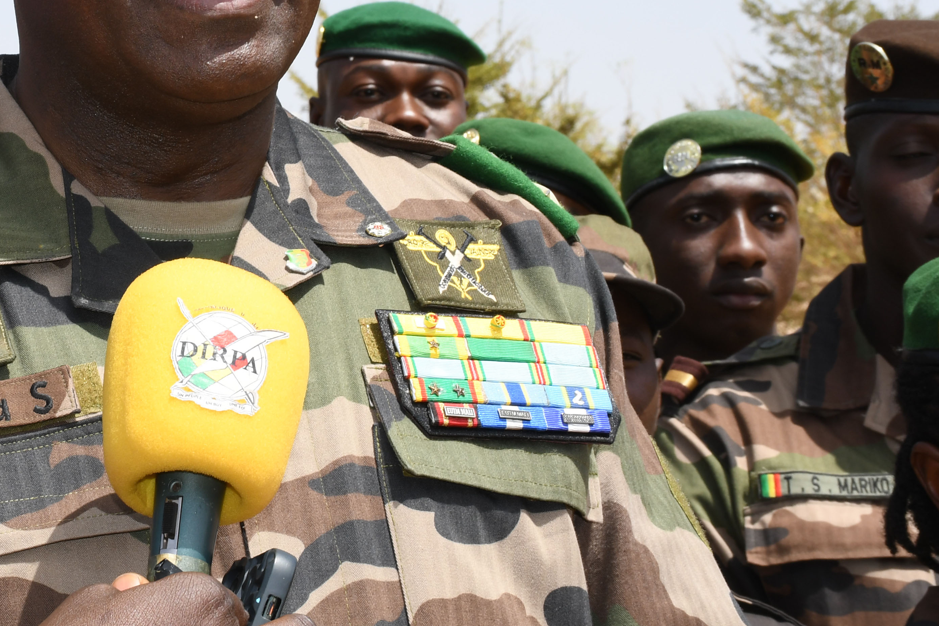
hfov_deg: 17.6
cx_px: 63
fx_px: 2973
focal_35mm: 114
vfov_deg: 12.0
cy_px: 103
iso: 200
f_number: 14
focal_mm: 38
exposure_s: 1/125
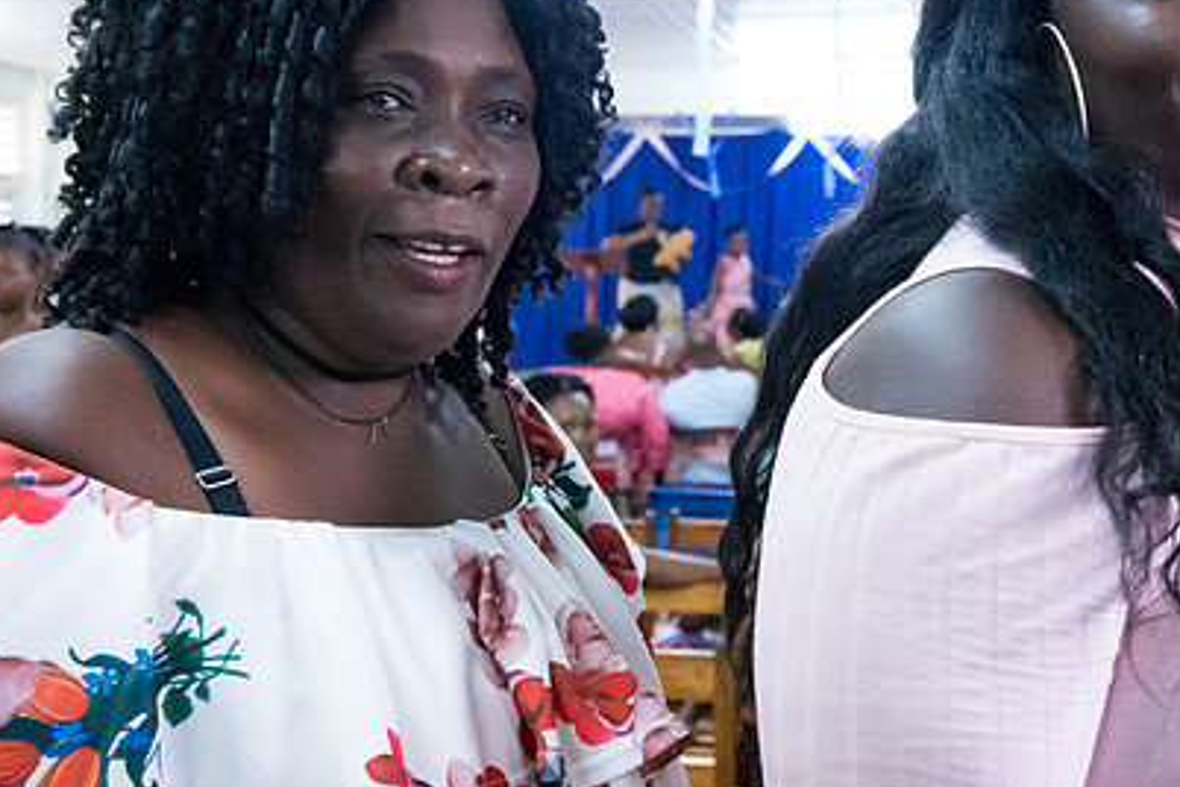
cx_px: 652
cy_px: 336
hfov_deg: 38.1
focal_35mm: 52
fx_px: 1704
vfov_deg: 26.0
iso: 25600
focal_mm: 36
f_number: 6.3
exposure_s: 1/200
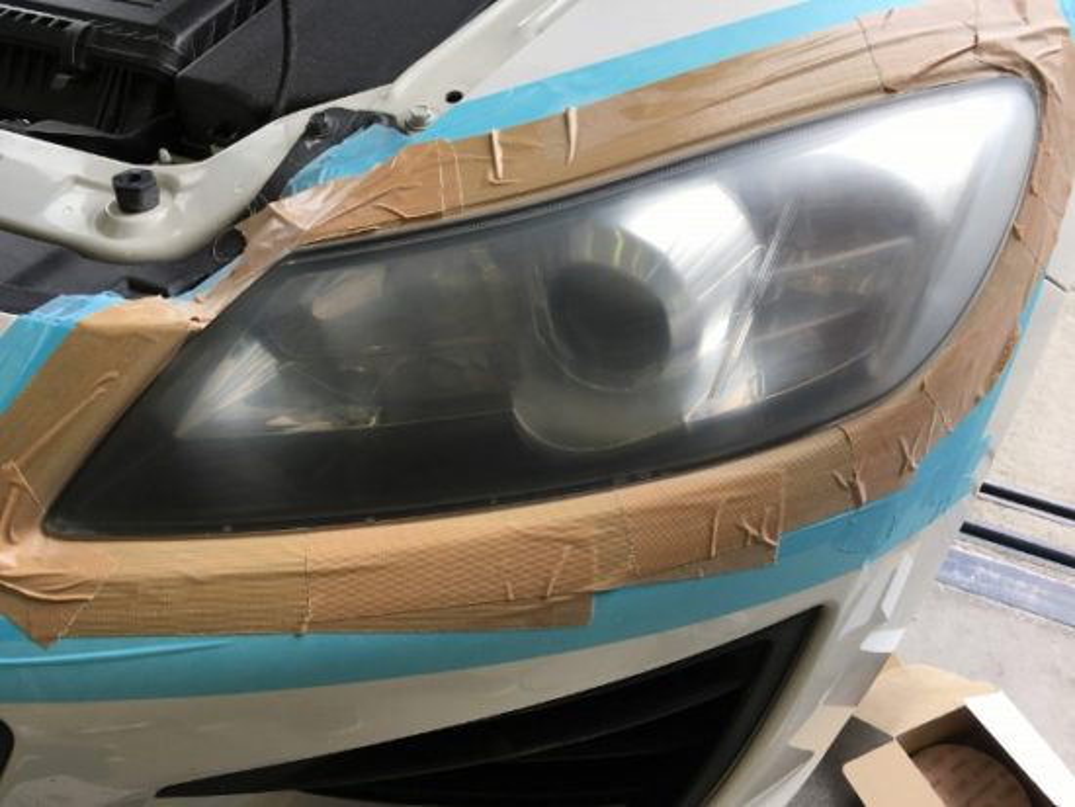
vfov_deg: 48.3
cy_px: 404
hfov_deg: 61.6
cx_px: 538
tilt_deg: -44.6
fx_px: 901
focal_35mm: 29
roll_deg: +0.9
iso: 25
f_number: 2.2
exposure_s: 1/178
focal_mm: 4.15
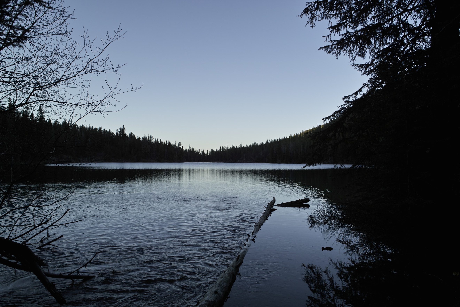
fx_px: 358
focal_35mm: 28
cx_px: 230
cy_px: 154
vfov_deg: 46.4
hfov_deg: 65.5
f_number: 5.6
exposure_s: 1/100
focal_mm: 16.6
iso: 100
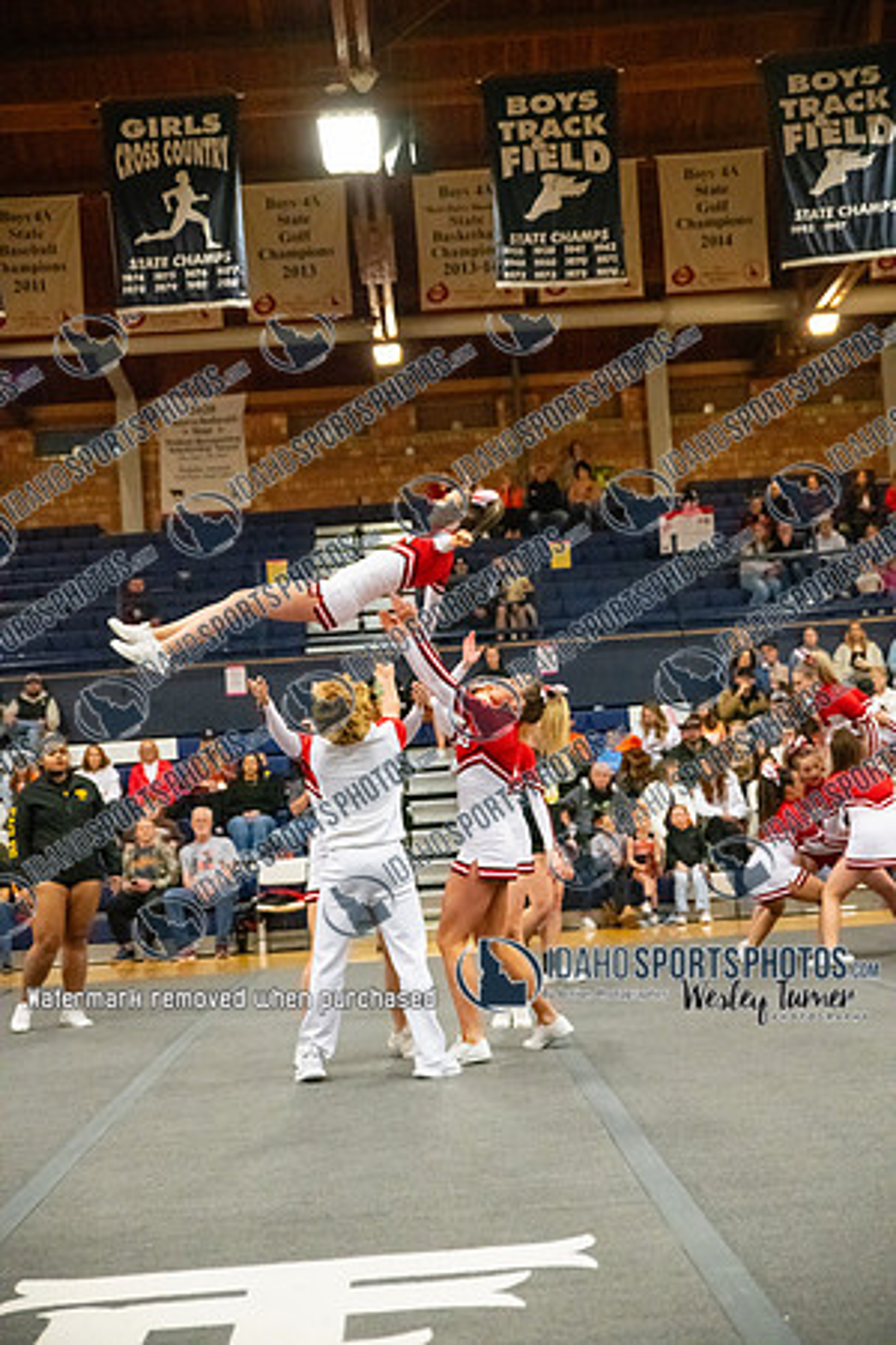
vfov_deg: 36.2
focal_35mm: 55
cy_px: 672
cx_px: 448
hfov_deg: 24.6
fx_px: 2053
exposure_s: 1/1000
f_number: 3.2
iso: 10000
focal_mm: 55
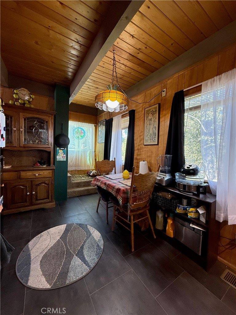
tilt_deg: -2.7
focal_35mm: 14
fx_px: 127
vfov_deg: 102.1
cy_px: 158
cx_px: 118
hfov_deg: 85.7
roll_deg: -2.7
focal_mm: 2.22
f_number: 2.2
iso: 320
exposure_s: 1/99
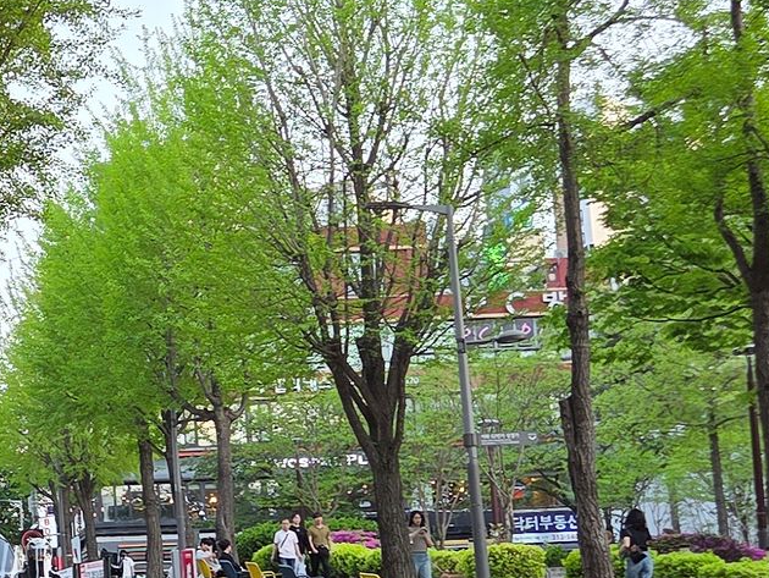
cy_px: 412
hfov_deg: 23.5
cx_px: -234
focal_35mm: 73
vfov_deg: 20.1
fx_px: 1622
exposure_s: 1/120
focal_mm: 5.4
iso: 32
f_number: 1.8
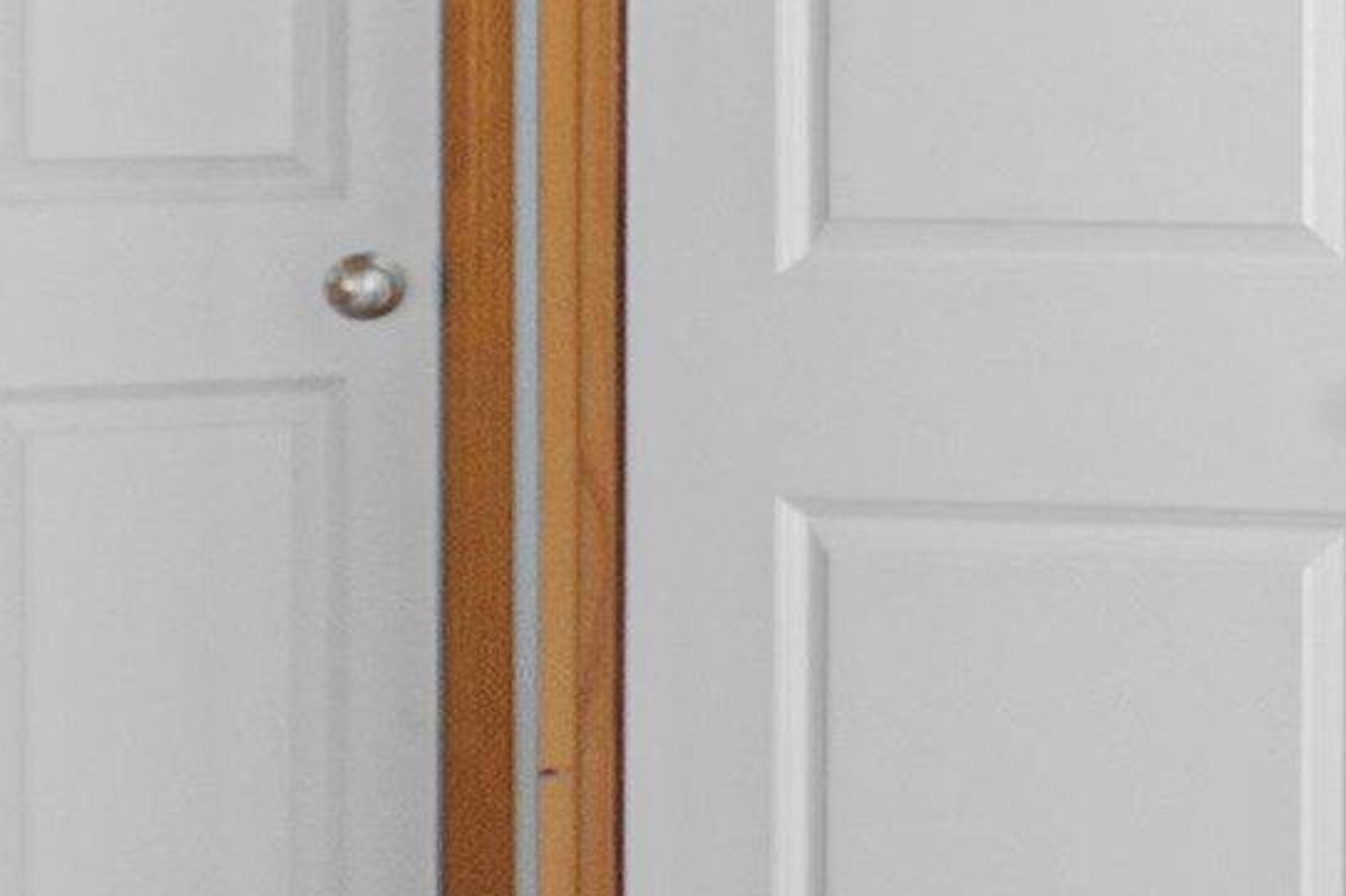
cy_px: 77
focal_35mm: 119
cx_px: 3315
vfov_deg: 11.4
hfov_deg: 12.8
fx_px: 4448
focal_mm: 14
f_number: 8
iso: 800
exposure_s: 1/8
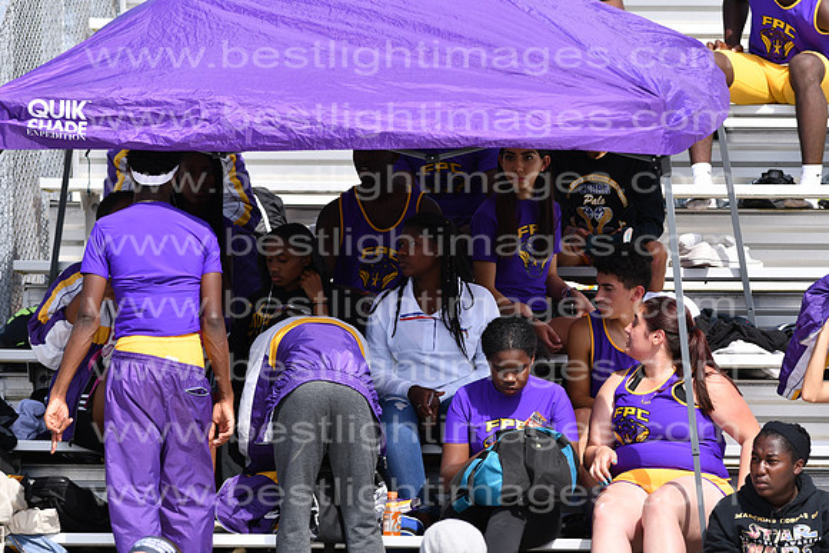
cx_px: 414
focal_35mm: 450
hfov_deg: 4.6
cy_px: 276
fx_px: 10364
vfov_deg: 3.1
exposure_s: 1/800
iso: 100
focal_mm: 300
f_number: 4
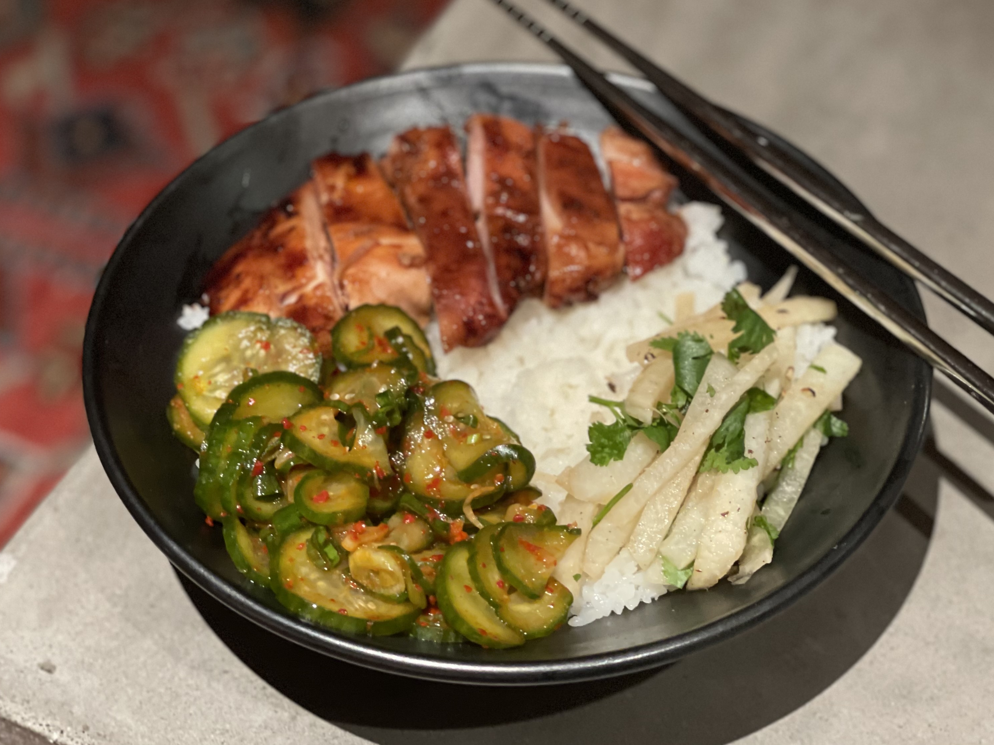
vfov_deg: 21.0
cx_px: 500
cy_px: 385
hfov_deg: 27.8
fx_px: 2010
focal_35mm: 70
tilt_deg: -47.0
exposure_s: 1/30
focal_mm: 6
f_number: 2
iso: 320
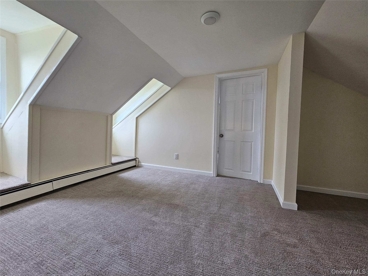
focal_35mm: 13
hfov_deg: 106.2
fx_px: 138
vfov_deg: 89.9
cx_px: 184
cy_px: 138
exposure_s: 1/60
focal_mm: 2.2
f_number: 2.2
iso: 160
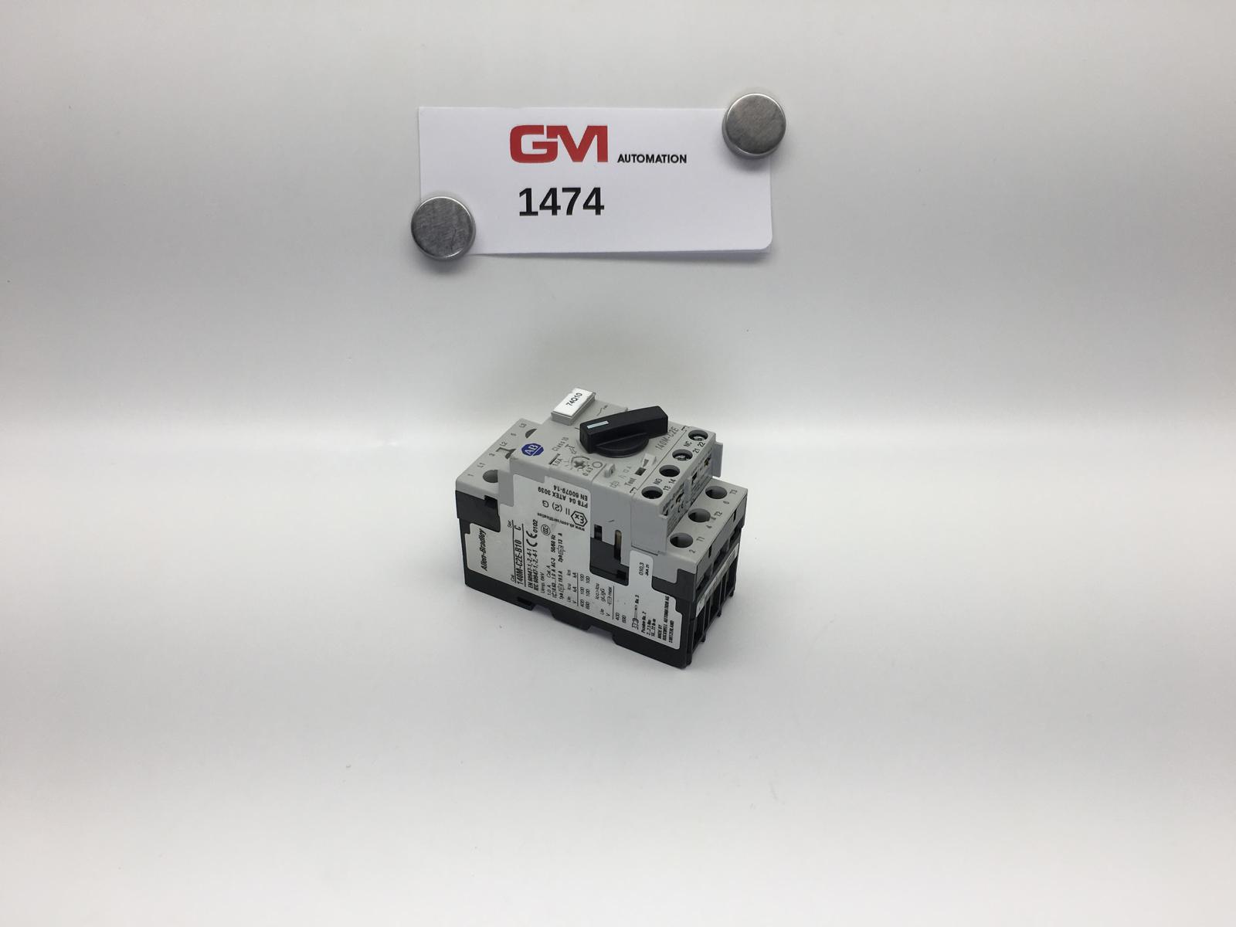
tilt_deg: -35.2
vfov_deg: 48.2
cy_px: 464
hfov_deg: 61.7
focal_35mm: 29
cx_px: 618
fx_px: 1035
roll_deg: -1.5
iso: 25
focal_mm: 4.15
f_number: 2.2
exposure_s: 1/339
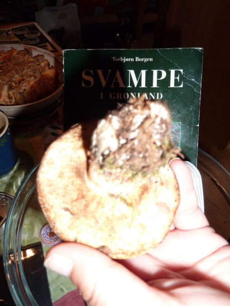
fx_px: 221
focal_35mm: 25
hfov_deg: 54.9
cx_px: 115
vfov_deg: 69.4
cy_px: 153
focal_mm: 4.1
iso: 100
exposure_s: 1/60
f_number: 3.3
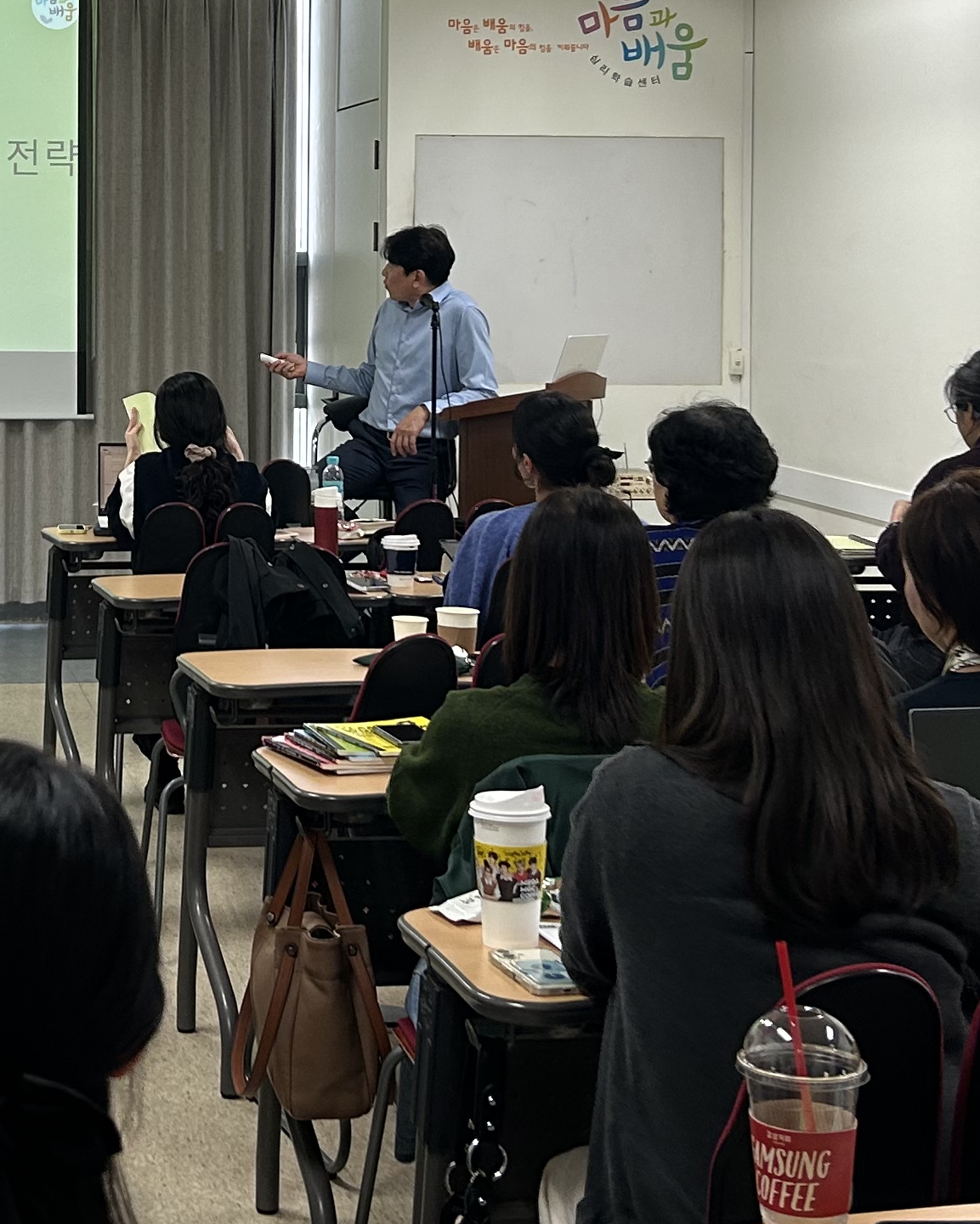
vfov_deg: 26.2
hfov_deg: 21.1
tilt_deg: -0.4
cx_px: 92
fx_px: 2574
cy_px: 230
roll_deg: -0.5
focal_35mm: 71
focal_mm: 5.7
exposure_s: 1/120
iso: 80
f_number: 1.5
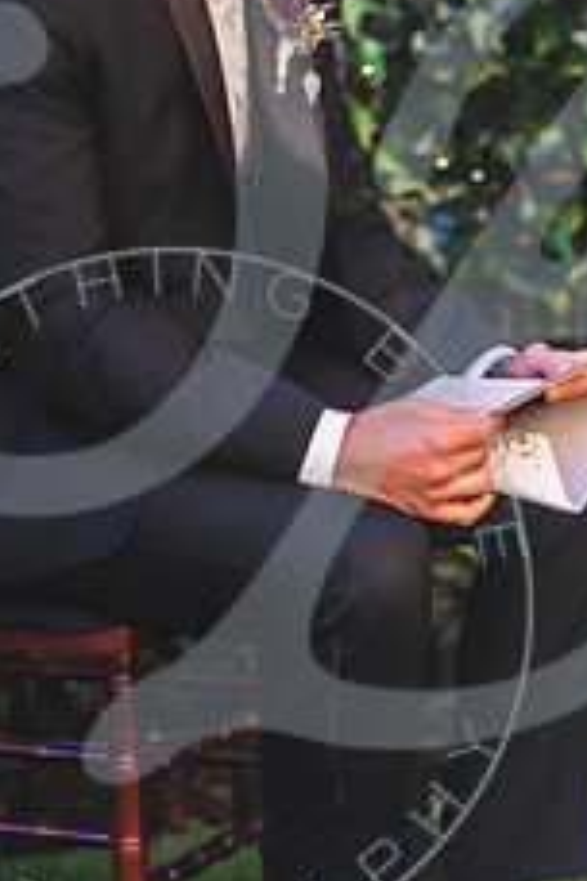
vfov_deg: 7.7
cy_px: 313
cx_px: 348
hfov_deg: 5.1
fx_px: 6530
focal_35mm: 267
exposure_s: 1/500
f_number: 2.8
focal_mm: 135
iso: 250
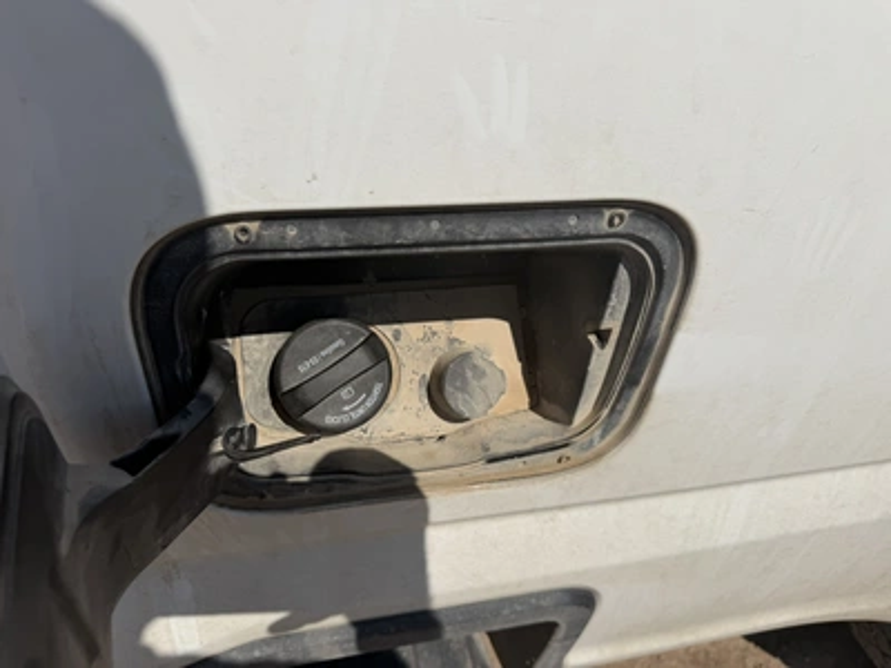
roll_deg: -7.4
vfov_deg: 56.8
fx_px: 618
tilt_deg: -34.3
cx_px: 446
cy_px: 334
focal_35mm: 24
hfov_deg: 71.6
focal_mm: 6.76
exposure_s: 1/14286
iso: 80
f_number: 1.78
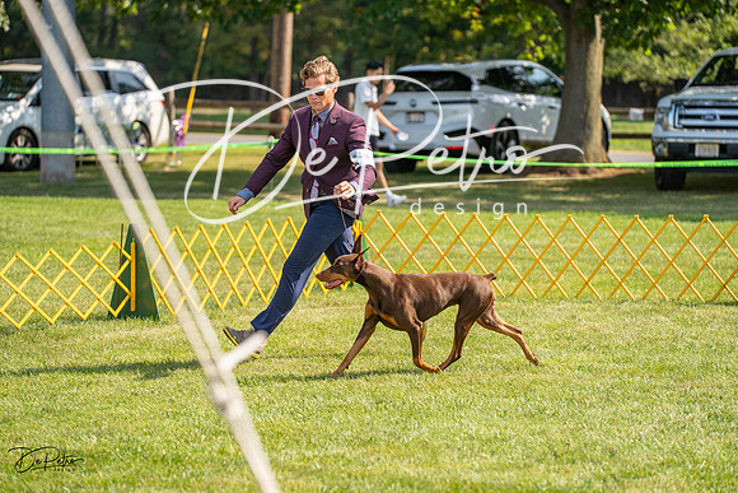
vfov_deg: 9.9
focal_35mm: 138
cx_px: 369
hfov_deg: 14.9
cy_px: 246
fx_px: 2830
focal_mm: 138
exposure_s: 1/1600
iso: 200
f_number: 3.5
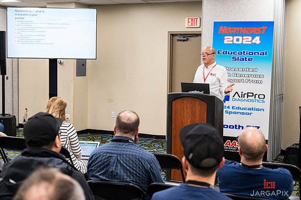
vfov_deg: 23.4
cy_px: 96
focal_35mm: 58
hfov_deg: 34.5
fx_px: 485
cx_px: 145
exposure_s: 1/200
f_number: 4
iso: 2000
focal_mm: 51
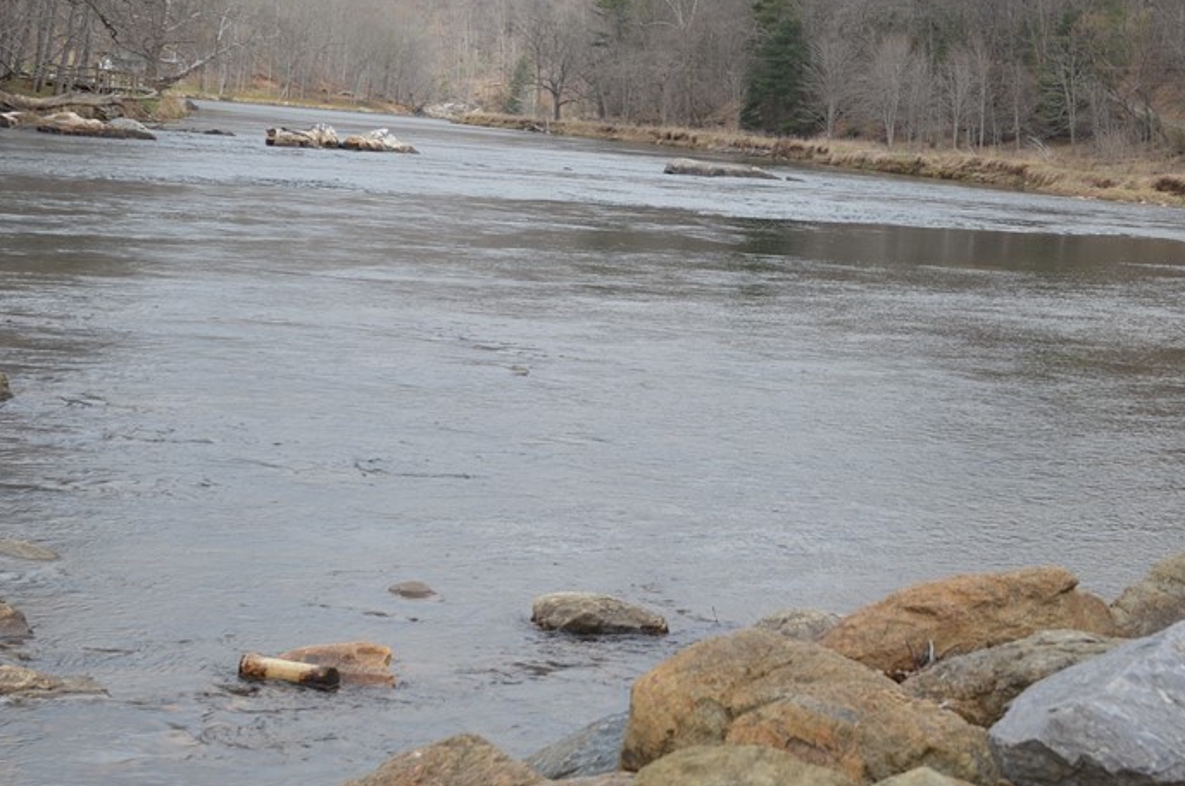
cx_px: 912
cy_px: 190
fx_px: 2498
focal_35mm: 76
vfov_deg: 17.8
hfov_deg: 26.3
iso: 100
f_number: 8
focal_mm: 32
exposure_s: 1/250
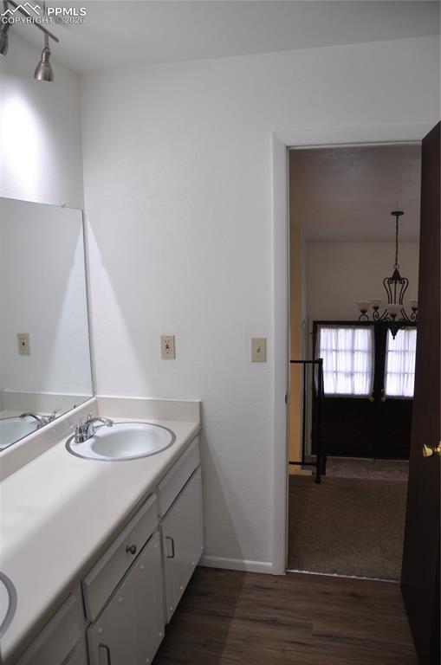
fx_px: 498
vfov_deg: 67.5
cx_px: 220
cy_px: 332
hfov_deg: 47.8
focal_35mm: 27
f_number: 4.5
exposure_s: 1/80
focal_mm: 18
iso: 400
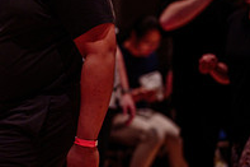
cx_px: -71
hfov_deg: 11.8
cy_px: 41
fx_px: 1173
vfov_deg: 8.1
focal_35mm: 169
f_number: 1.4
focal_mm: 50
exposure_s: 1/200
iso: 1600
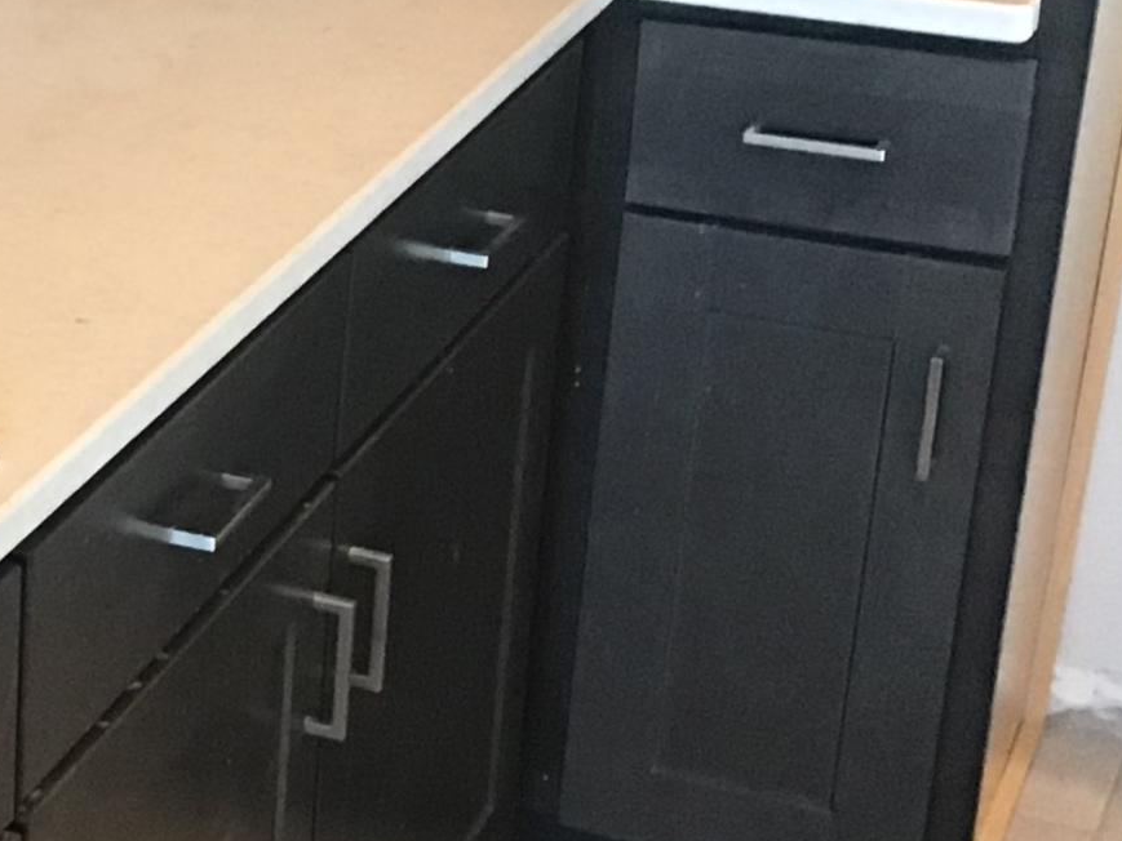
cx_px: -664
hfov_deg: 16.4
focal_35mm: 107
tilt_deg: -20.0
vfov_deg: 13.8
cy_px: 240
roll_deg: +0.9
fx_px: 3469
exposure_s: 1/30
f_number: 2.4
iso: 125
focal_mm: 3.3
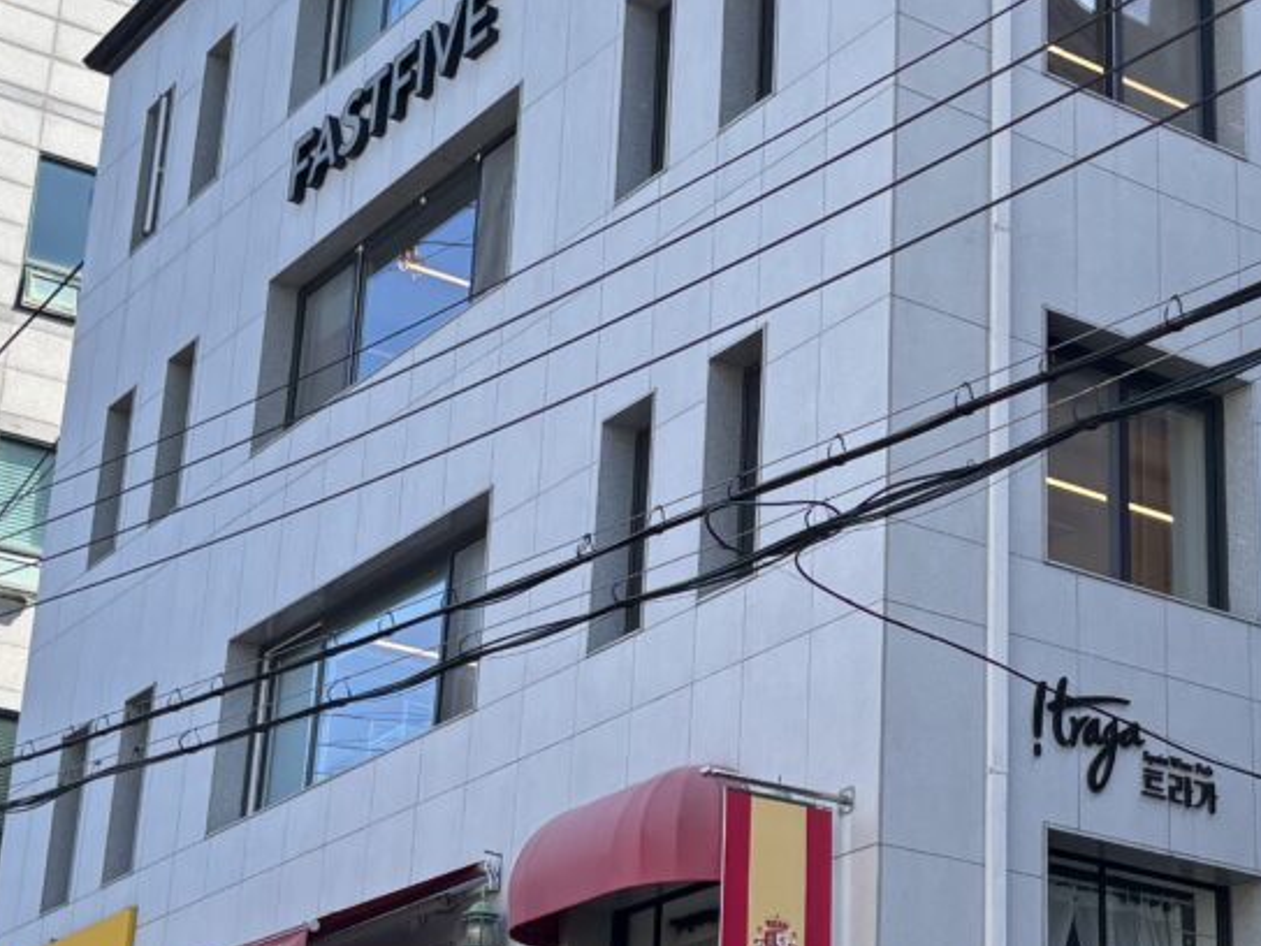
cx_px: 948
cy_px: 524
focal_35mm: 75
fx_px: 2732
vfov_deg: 19.6
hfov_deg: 25.7
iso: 50
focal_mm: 5.96
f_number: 1.6
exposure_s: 1/1007
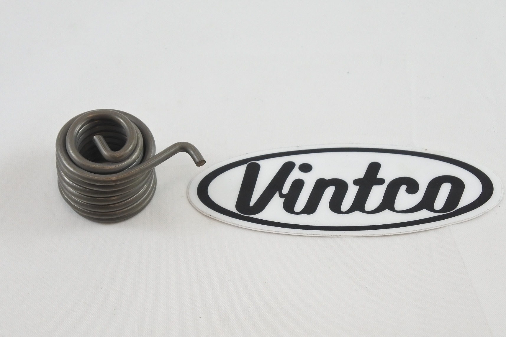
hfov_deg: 31.4
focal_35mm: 64
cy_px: 168
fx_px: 899
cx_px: 253
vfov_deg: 21.2
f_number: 5
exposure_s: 1/125
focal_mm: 24
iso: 450
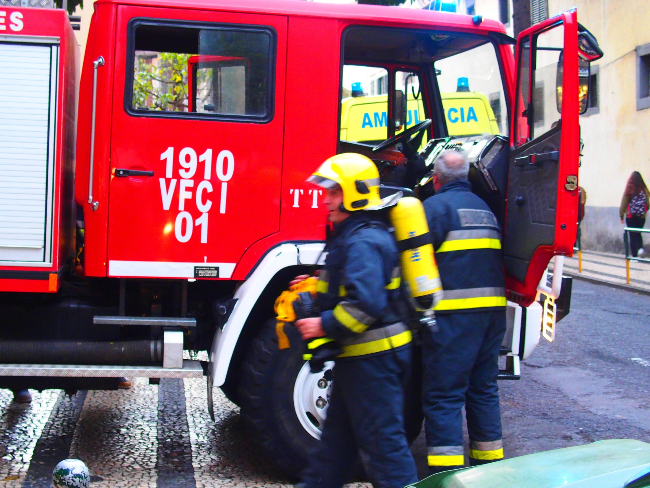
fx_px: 1314
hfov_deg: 27.8
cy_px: 244
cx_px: 325
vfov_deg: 21.0
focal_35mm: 70
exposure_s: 1/20
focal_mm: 14.5
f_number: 2.8
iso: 800
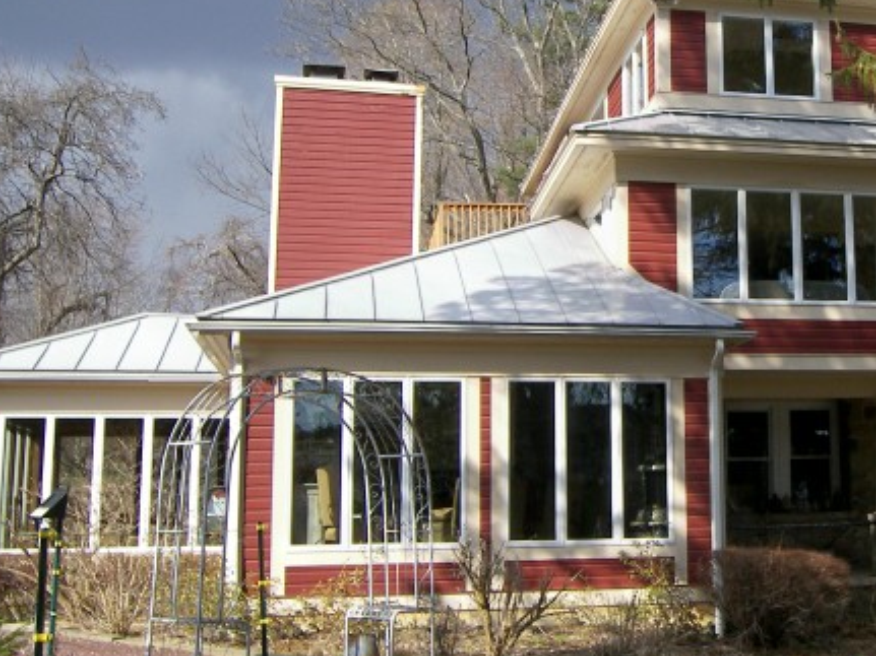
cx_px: 734
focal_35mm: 53
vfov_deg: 27.5
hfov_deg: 34.7
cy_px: 268
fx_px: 1341
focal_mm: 5.9
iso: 50
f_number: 2.8
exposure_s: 1/500
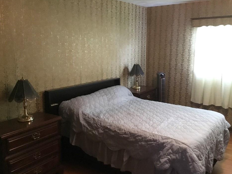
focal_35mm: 34
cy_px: 85
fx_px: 228
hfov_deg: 54.0
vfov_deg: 41.8
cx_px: 119
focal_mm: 3.3
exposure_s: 1/15
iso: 320
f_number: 2.4
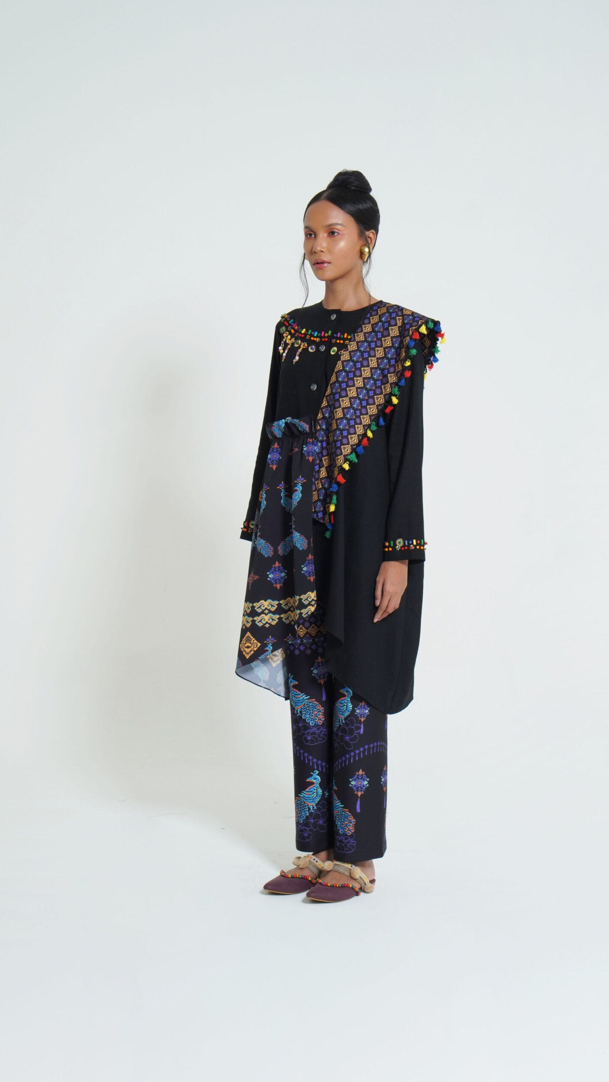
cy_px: 540
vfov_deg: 37.5
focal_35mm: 56
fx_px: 1594
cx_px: 332
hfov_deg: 21.6
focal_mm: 35
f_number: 8
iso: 250
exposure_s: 1/160
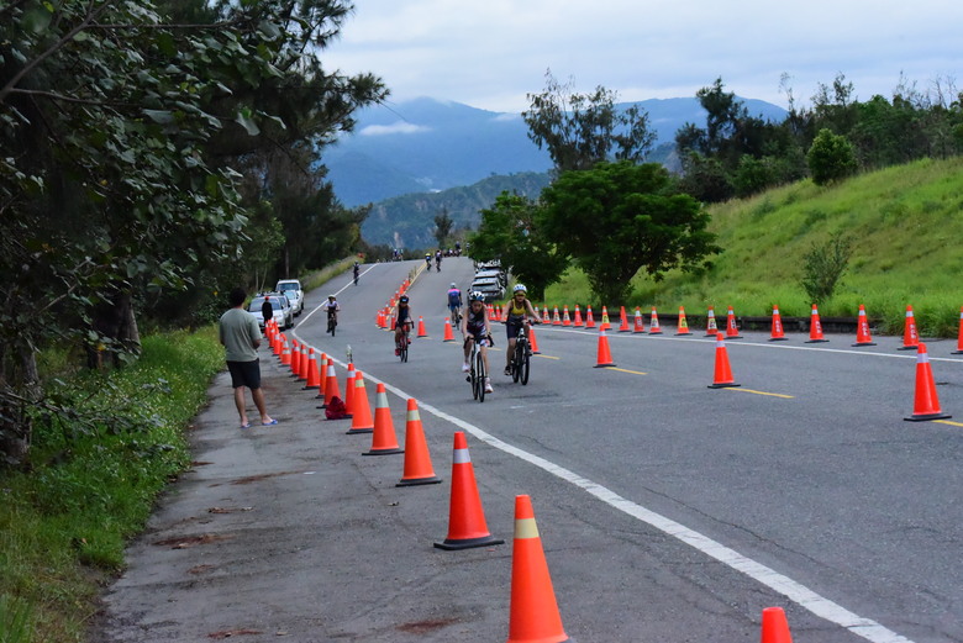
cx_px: 482
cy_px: 322
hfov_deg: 21.4
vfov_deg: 14.4
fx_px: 2543
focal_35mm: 95
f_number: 13
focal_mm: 95
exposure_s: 1/2500
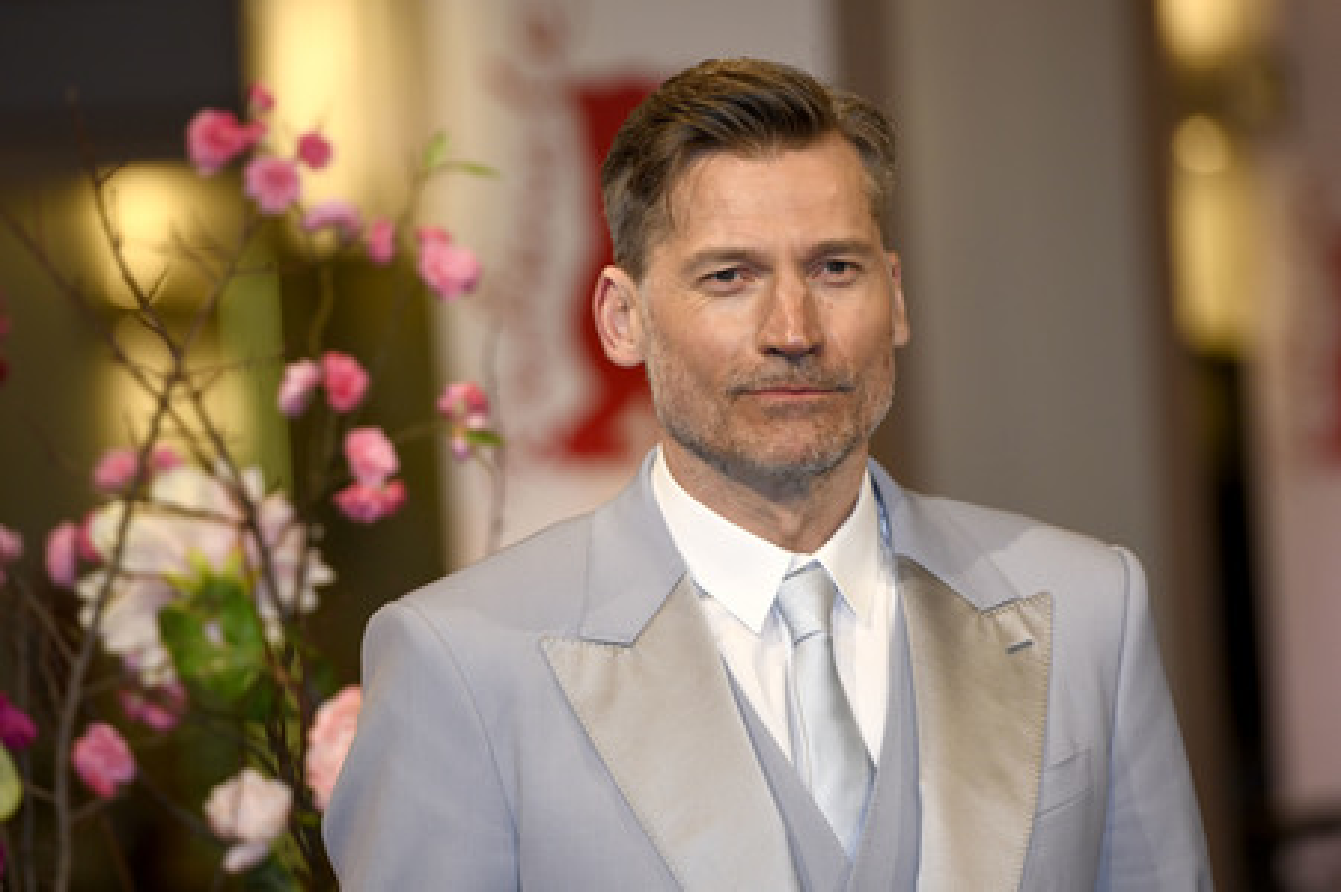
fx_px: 7444
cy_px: 446
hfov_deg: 10.3
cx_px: 670
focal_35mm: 200
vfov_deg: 6.9
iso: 1000
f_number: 4.5
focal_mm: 200
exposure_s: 1/400
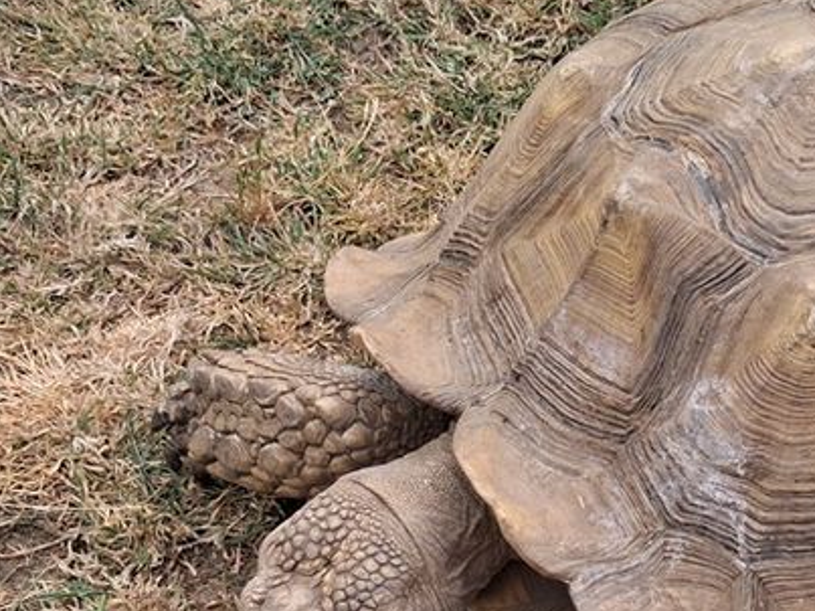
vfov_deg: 21.5
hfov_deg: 28.8
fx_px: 1577
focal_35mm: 67
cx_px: 544
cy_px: 540
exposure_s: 1/195
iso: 20
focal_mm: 4
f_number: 1.8
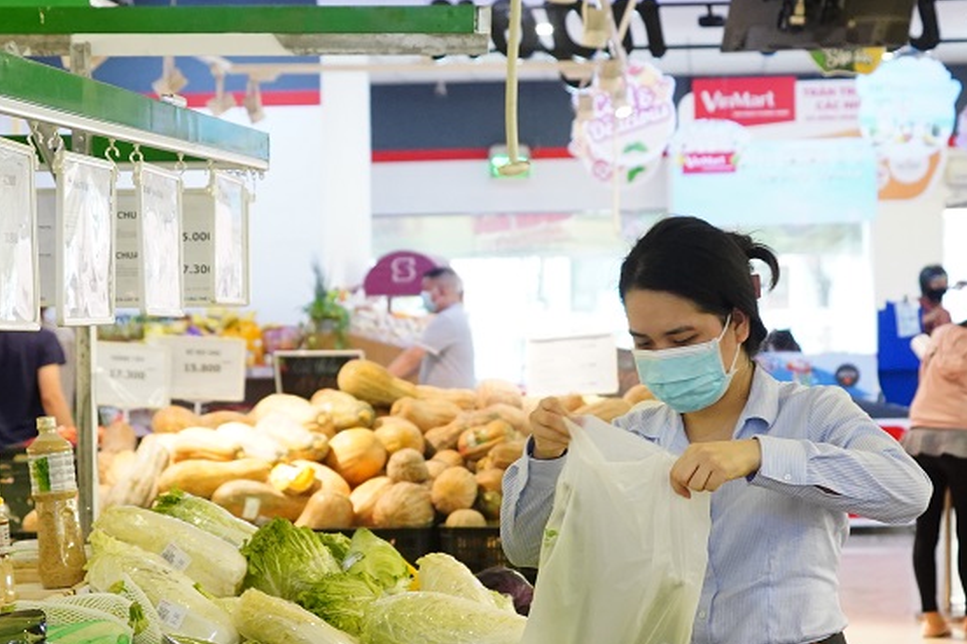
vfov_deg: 14.1
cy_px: 449
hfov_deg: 21.0
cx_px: 414
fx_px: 2604
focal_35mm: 97
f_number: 4
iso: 3200
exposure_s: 1/160
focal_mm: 45
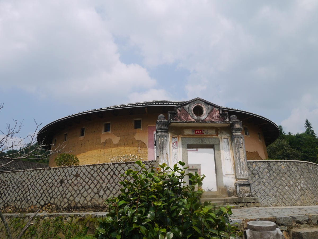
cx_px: 159
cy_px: 120
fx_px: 257
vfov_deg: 49.7
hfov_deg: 63.4
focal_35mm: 28
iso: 160
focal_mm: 14
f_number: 9
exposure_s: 1/640
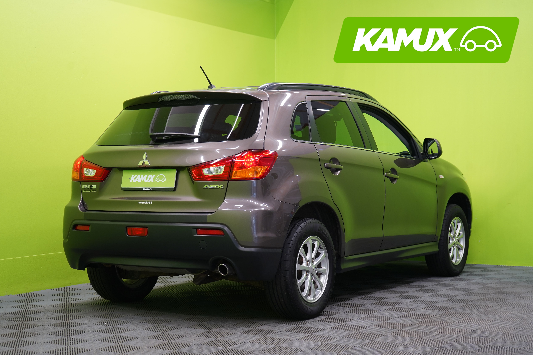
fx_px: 844
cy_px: 178
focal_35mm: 57
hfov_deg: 35.1
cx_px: 266
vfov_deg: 23.8
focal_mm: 57
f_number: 5
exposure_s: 1/25
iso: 400
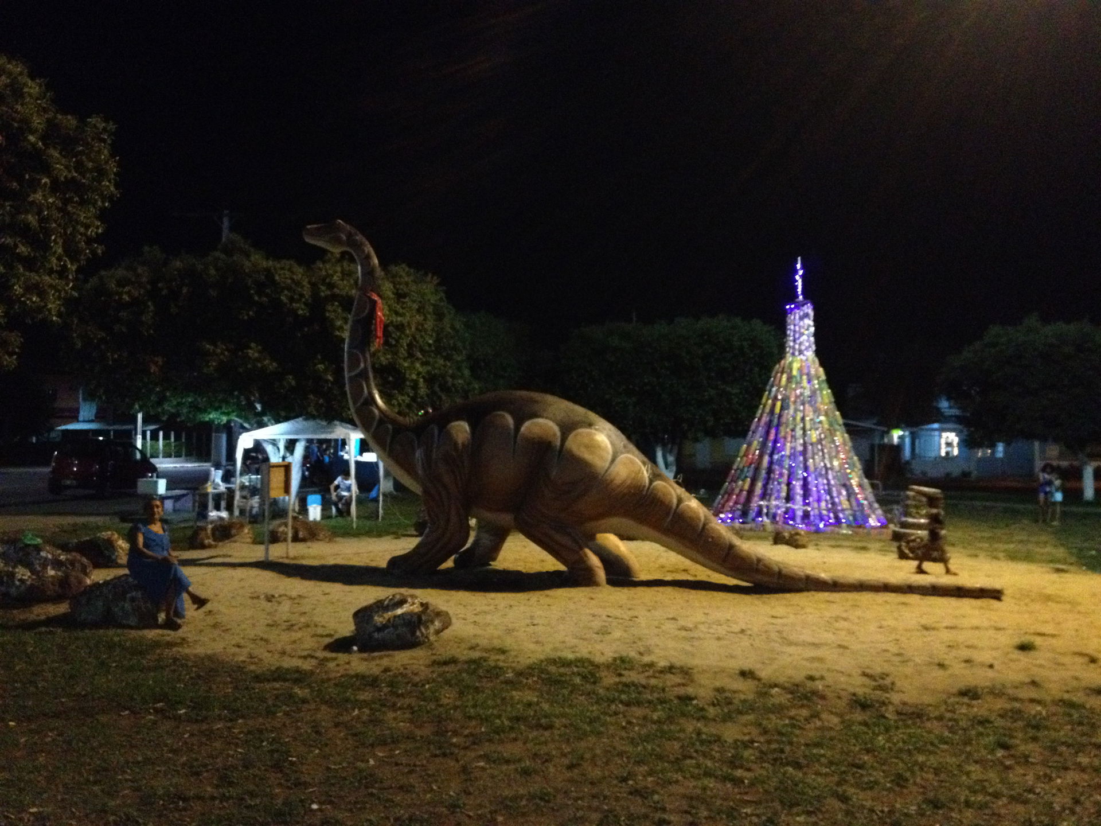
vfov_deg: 40.7
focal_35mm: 35
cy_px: 413
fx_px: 1113
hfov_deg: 52.6
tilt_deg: +0.7
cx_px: 550
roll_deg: -0.8
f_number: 2.4
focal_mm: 4.28
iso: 800
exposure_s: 1/15
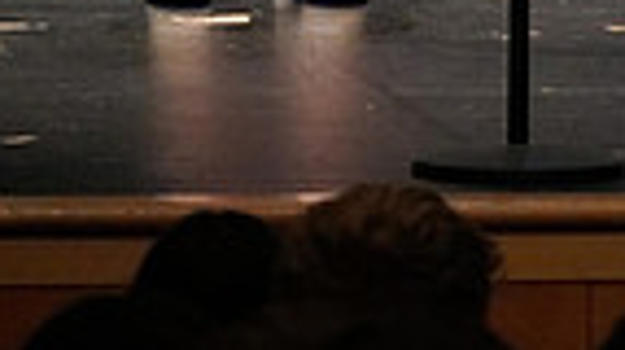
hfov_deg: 3.2
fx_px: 11050
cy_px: -621
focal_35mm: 668
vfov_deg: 1.8
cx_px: 638
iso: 6400
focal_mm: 135
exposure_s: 1/160
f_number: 5.6
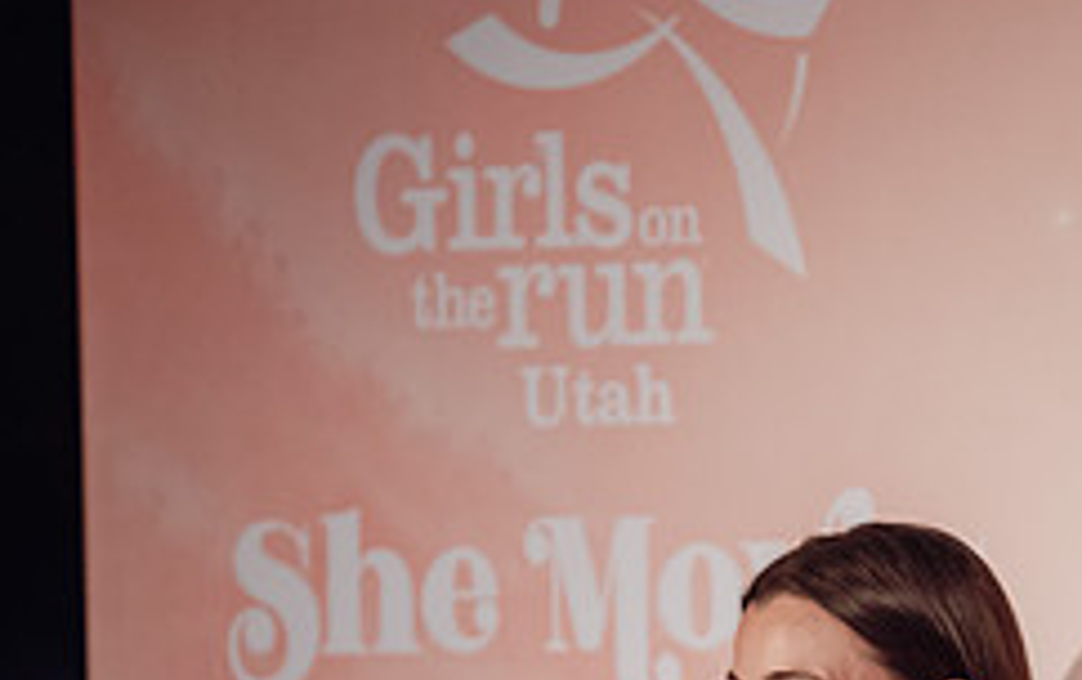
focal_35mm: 480
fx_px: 14174
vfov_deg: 2.7
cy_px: 691
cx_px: 1209
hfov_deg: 4.4
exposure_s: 1/400
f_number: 2.8
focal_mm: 165
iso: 3200
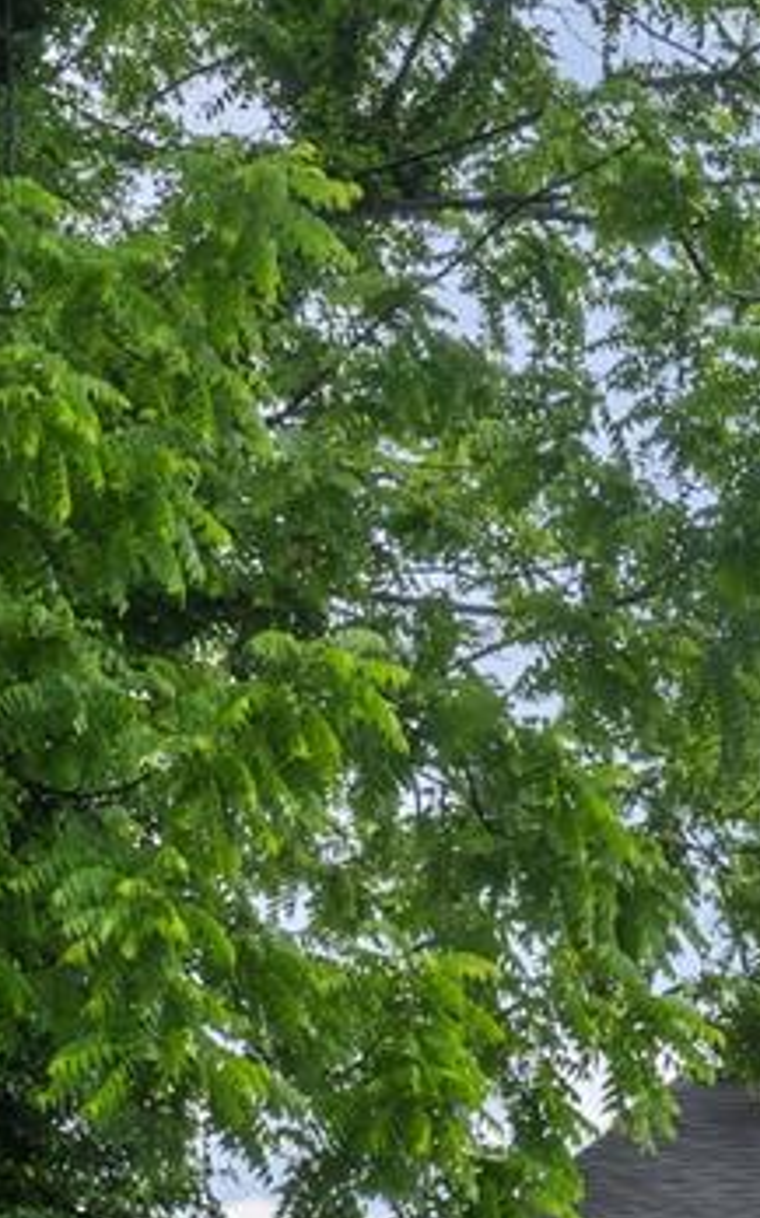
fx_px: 4780
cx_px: 3072
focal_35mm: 144
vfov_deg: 13.0
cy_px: 2244
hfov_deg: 6.9
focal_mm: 24
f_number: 8
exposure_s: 1/100
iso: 320
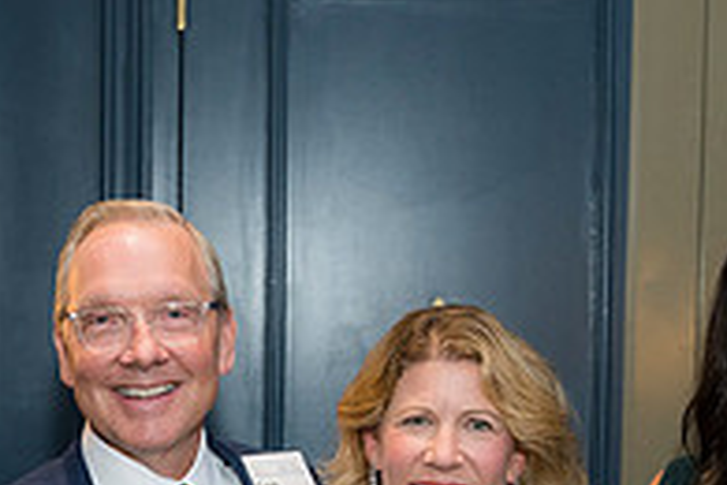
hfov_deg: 21.5
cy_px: 565
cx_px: 145
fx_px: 1888
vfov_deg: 14.2
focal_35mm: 93
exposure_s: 1/125
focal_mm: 31.5
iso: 800
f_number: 4
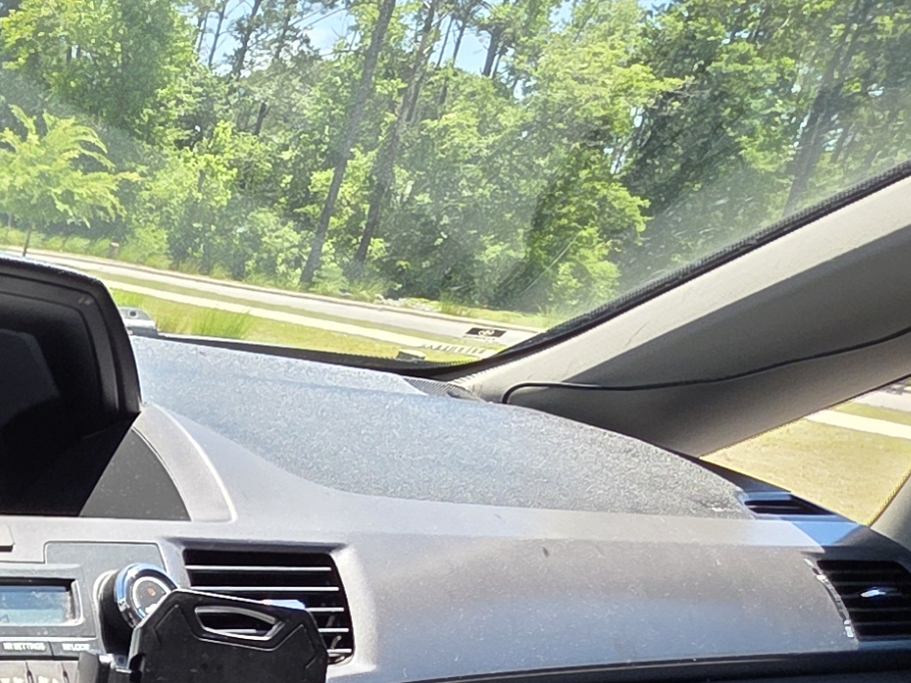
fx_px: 1500
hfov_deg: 24.0
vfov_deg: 24.5
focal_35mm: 57
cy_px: 686
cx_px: -560
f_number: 1.9
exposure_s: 1/415
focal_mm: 2.2
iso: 40
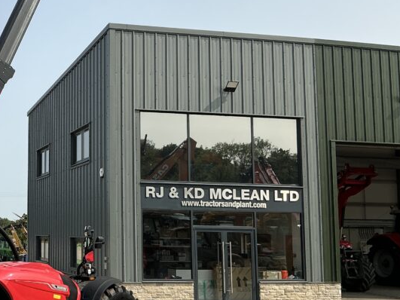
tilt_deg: +8.3
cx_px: 29
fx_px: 624
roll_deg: -1.0
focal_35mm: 54
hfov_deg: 33.4
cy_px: 160
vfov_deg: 27.0
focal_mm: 3
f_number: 1.8
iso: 25
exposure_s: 1/2320
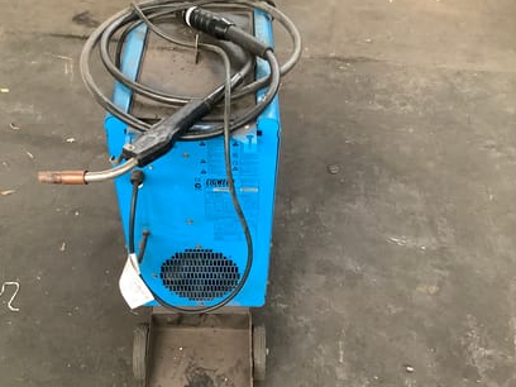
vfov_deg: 37.7
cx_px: 226
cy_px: 209
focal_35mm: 38
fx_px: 566
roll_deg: +2.5
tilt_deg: -42.9
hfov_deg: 48.9
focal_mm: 3.3
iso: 320
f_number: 2.4
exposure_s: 1/40
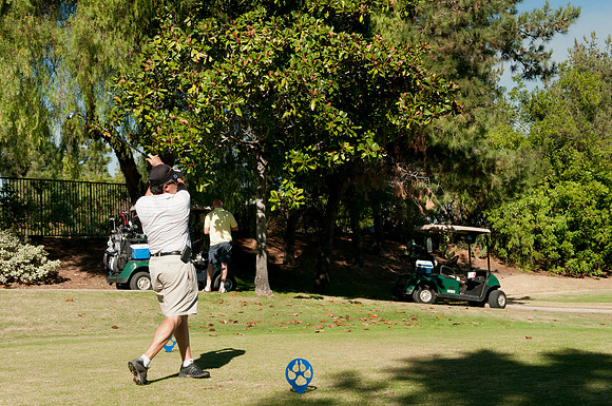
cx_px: 306
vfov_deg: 23.7
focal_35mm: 57
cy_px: 203
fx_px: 968
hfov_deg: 35.1
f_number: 7.1
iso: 200
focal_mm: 38
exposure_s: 1/200
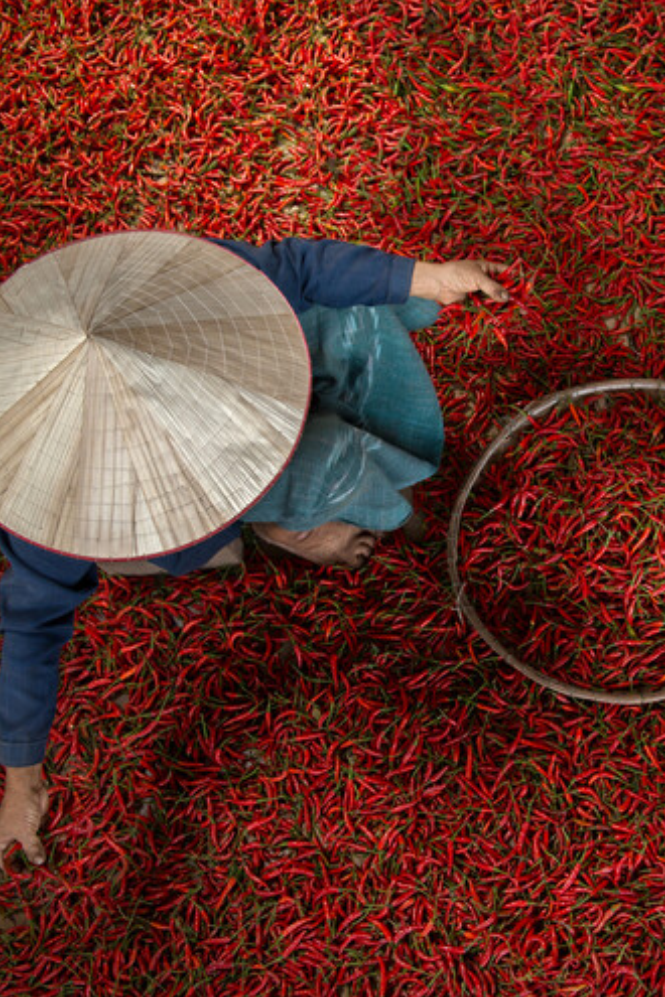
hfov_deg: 27.7
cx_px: 592
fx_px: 1302
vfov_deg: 41.9
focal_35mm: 47
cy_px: 494
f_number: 5
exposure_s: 1/200
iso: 500
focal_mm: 31
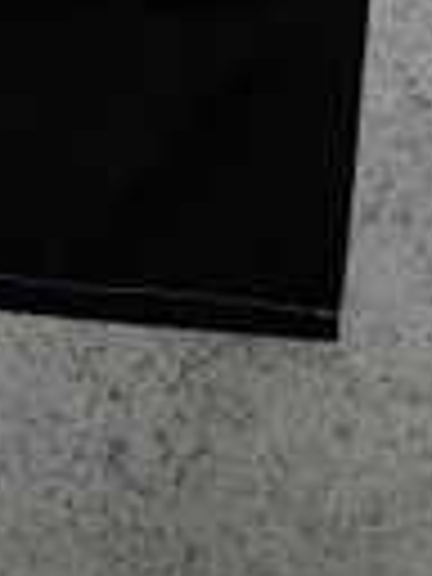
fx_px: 1664
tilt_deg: -80.5
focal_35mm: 100
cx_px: -108
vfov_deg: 16.4
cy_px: -470
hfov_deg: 14.3
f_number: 1.78
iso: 80
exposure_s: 1/121
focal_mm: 6.76
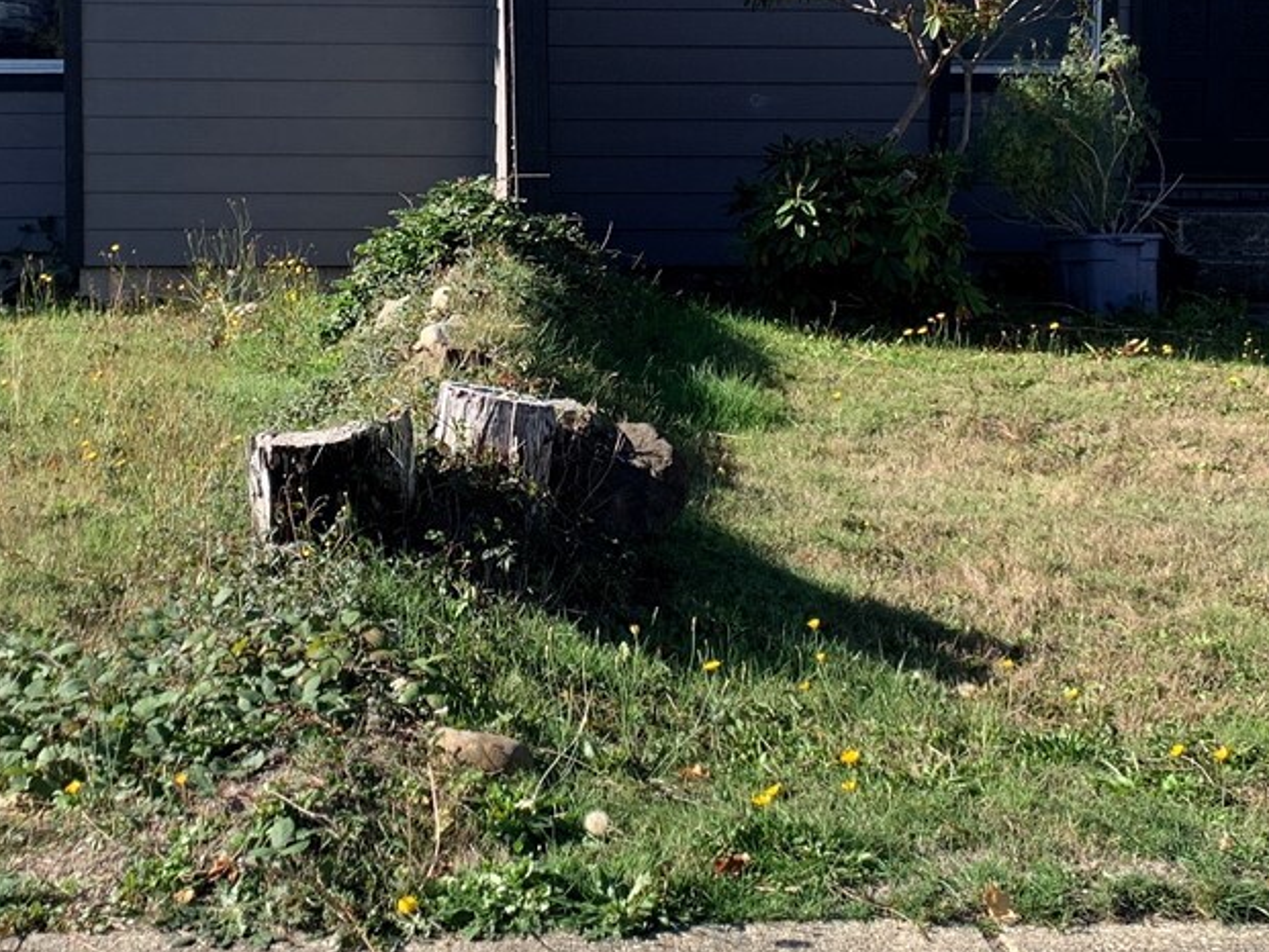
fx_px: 2457
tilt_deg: -3.1
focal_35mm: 67
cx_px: 450
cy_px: 225
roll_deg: -1.4
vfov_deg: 21.7
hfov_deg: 28.8
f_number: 1.8
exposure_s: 1/1124
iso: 25
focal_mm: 4.25
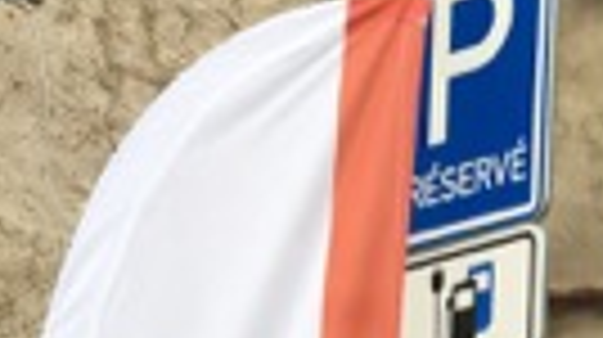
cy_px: 863
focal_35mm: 126
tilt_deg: +1.8
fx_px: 2012
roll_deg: +0.5
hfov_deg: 14.8
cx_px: 1096
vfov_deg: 8.6
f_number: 2.2
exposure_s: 1/272
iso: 25
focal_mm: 4.15
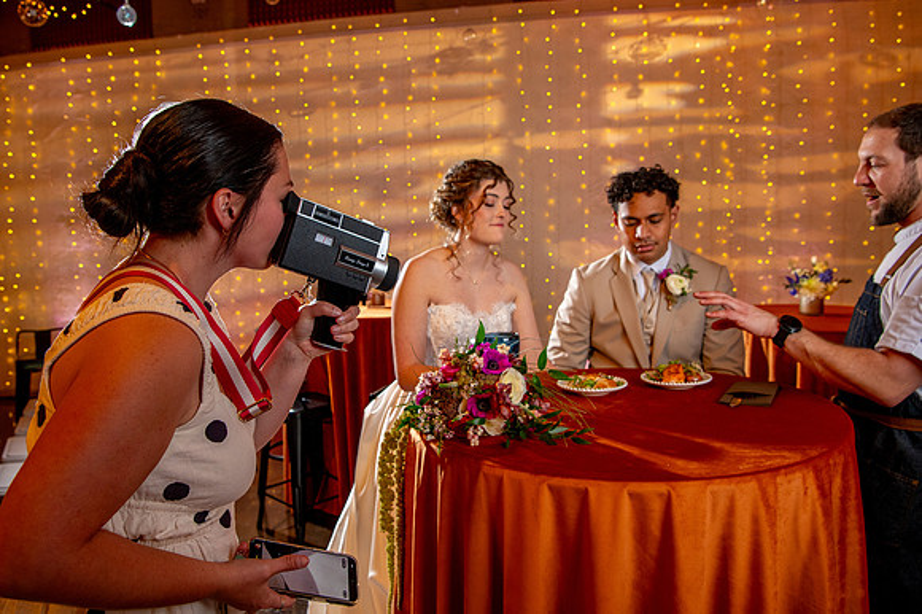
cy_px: 306
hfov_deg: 68.6
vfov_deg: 48.9
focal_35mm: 26
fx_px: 675
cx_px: 442
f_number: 5
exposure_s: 1/125
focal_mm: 24
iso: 2000
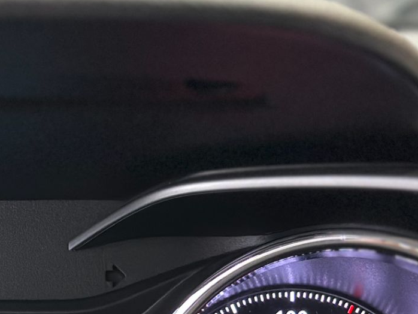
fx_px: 1594
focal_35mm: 132
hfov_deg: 14.6
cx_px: -22
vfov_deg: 11.0
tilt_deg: -15.8
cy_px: 400
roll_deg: -0.7
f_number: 1.78
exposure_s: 1/25
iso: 640
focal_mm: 6.86
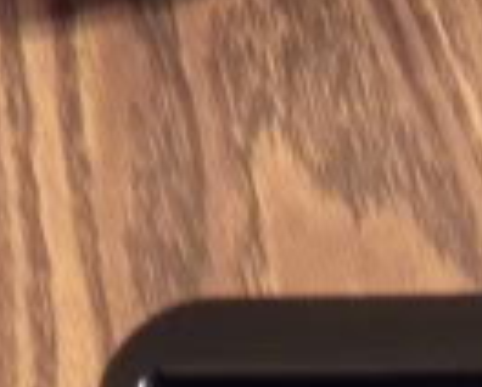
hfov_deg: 10.3
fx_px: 2500
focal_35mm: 175
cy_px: 774
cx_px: 924
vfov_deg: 8.4
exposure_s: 1/9.9
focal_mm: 6.6
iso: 417
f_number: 3.5
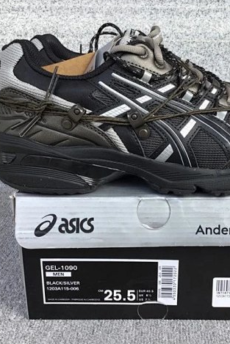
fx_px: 421
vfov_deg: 44.5
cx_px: 154
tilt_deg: -18.3
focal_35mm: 44
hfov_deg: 30.3
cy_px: 171
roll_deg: -0.5
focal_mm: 3.3
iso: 25
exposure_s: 1/220
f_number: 2.4
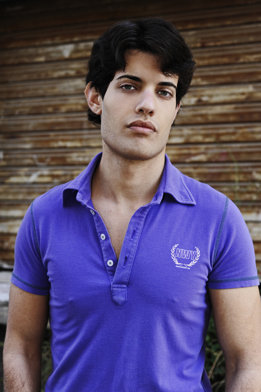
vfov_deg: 39.6
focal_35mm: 50
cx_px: 130
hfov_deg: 27.0
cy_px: 196
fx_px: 544
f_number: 5
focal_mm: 50
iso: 400
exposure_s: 1/200
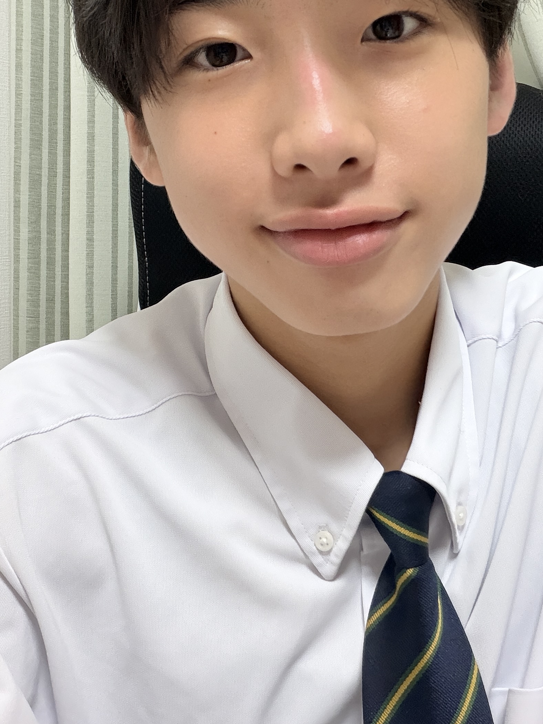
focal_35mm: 44
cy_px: 228
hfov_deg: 32.9
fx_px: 920
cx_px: 256
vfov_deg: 42.2
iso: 320
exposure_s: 1/54
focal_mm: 2.71
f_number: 1.9
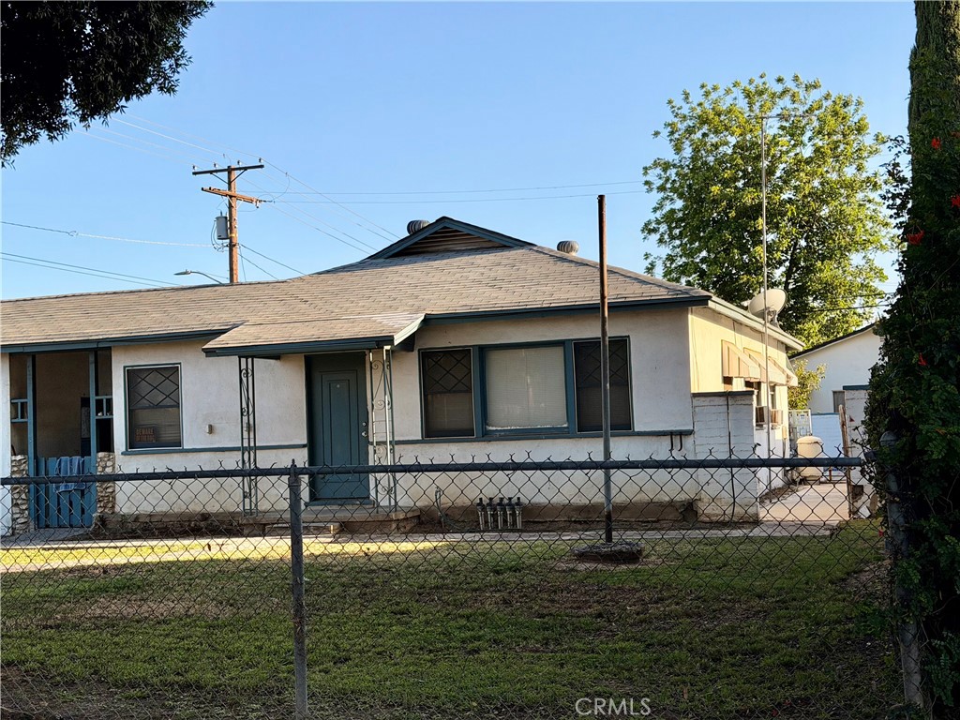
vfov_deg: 30.3
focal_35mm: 48
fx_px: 1331
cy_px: 360
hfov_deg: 39.7
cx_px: 480
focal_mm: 6.76
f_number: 1.78
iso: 64
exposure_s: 1/1931
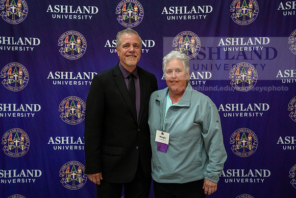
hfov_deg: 42.4
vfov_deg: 29.0
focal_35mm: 46
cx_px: 143
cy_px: 99
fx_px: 382
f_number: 2.8
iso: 5000
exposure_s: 1/400
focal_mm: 45
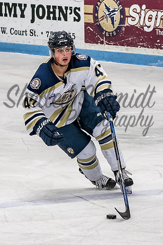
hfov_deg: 2.9
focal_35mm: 472
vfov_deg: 4.4
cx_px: 79
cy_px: 124
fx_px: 3207
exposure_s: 1/800
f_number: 4
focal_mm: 116
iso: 2200
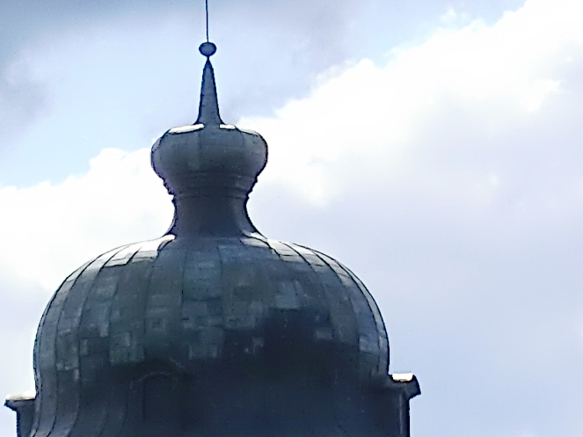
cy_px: 679
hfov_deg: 4.1
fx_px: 8150
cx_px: 142
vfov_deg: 3.1
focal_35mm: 484
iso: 80
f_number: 5.1
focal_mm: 15.51
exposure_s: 1/500
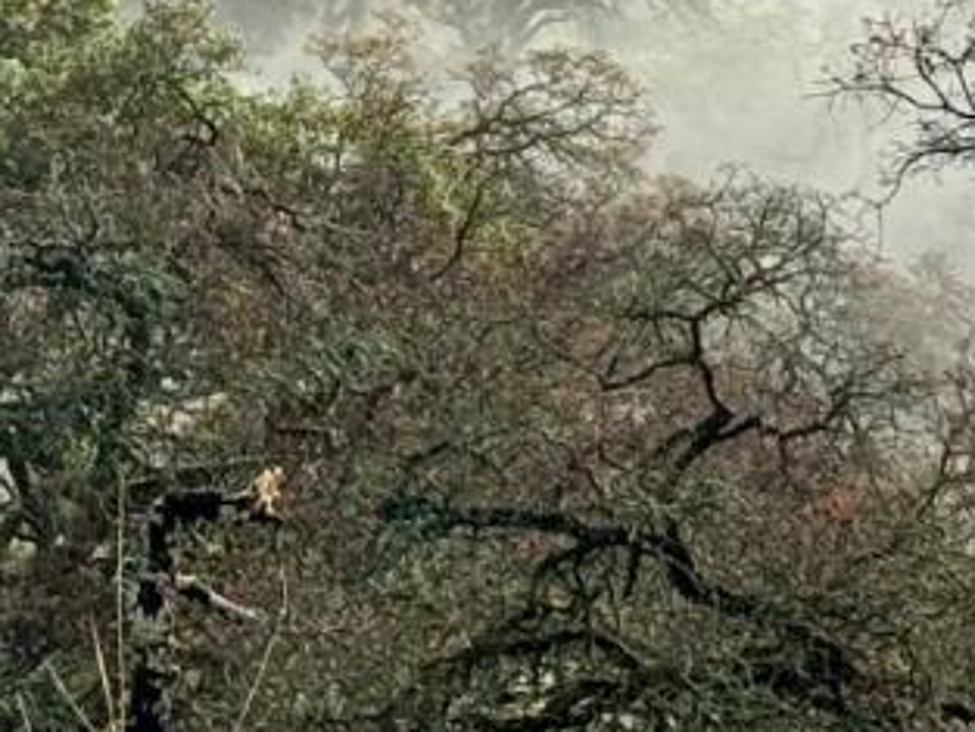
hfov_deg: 8.6
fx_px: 6481
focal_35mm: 230
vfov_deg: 6.4
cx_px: -9
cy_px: -369
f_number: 1.78
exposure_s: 1/1524
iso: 64
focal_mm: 6.76
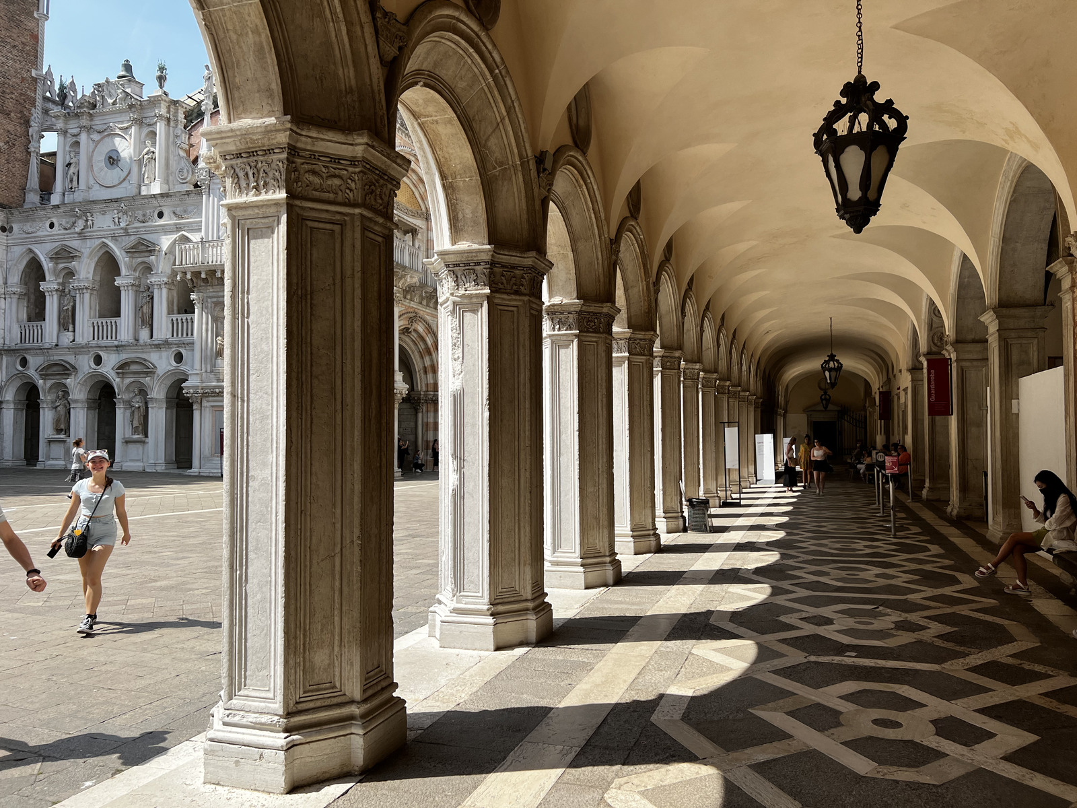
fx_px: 809
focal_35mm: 26
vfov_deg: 53.1
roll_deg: +0.1
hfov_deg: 67.3
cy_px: 404
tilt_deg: +1.8
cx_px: 538
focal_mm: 5.7
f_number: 1.5
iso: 50
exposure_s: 1/3077
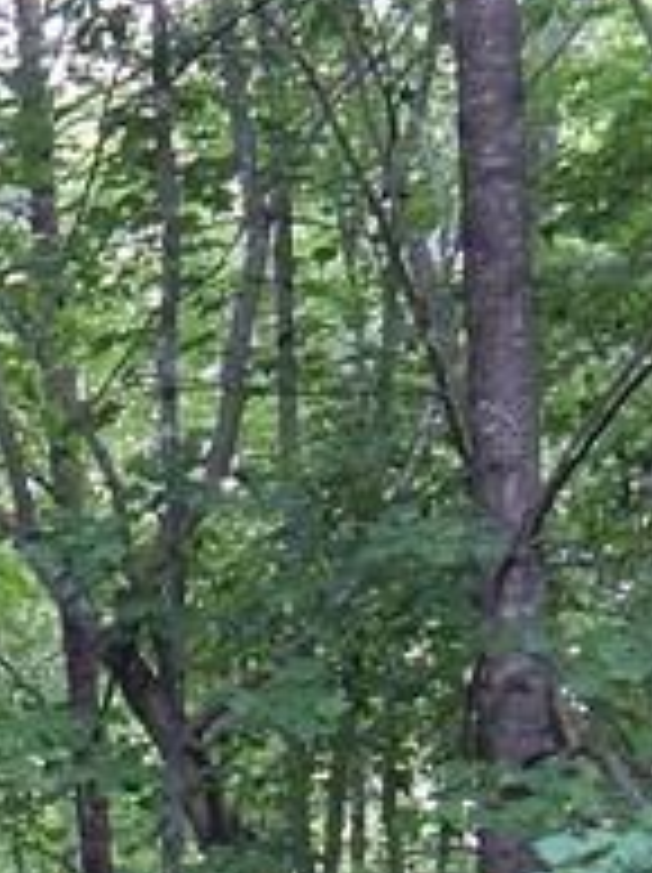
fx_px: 4128
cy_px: 1516
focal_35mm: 164
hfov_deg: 8.2
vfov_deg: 11.3
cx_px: -953
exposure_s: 1/30
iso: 180
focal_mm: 5.6
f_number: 3.2
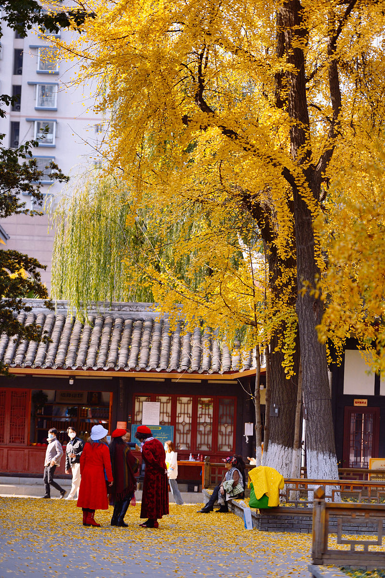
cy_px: 289
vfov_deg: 18.3
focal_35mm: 112
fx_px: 1798
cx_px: 192
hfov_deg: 12.2
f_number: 2.8
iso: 220
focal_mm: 112
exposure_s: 1/1000
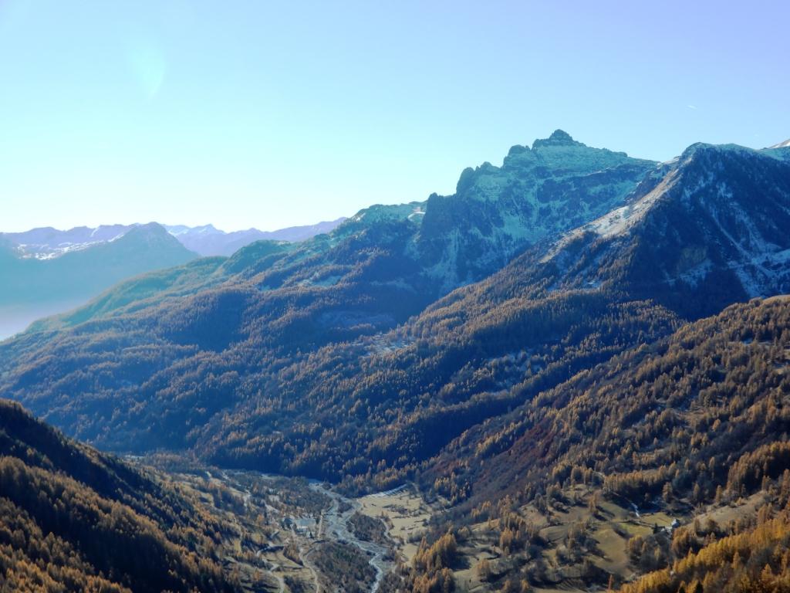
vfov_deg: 29.1
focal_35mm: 50
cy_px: 296
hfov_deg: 38.2
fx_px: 1141
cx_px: 395
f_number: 4
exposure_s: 1/640
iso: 80
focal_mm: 8.9
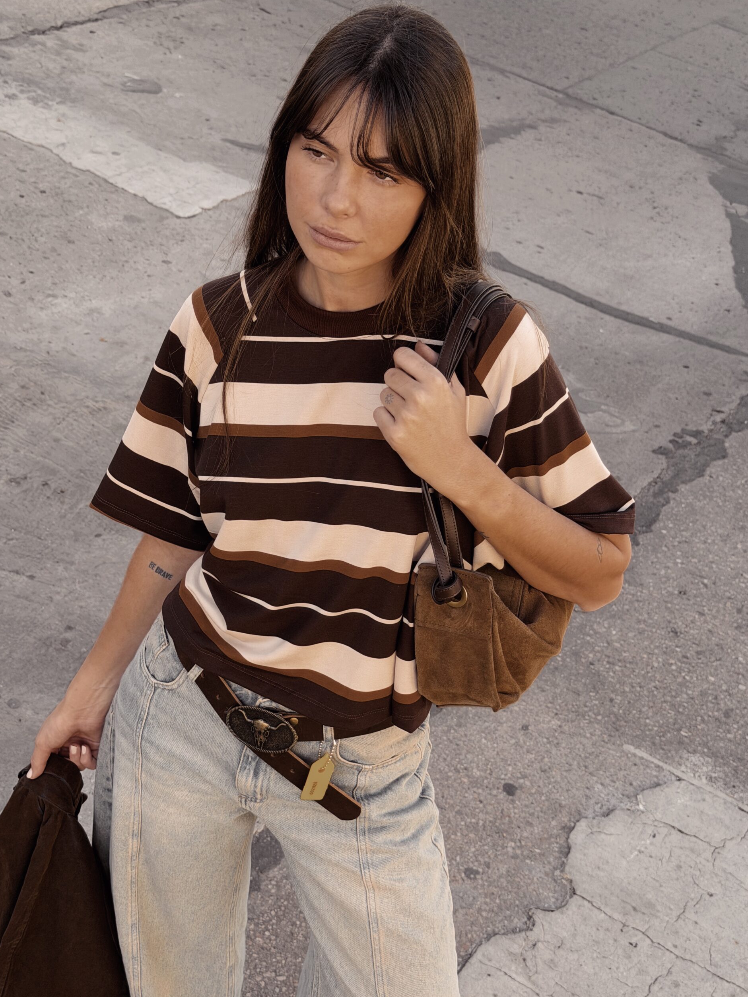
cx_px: 372
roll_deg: -11.9
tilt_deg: -33.6
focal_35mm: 49
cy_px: 504
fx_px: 1412
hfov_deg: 29.7
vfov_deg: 38.9
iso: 64
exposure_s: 1/747
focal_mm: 6.76
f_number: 1.78
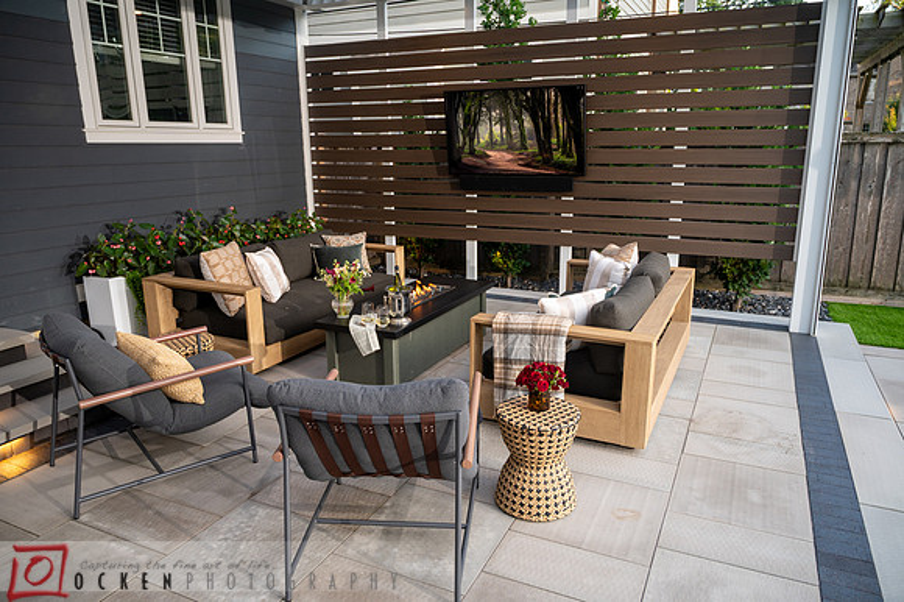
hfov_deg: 71.6
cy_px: 301
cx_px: 462
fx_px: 627
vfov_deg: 51.3
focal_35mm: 25
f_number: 4
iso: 250
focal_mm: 24
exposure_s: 1/100
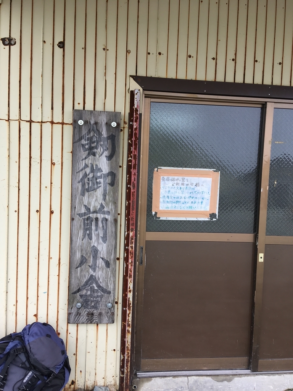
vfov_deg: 61.7
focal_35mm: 29
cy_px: 196
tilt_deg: -4.0
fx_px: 327
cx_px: 146
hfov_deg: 48.2
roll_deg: -3.1
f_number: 2.2
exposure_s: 1/534
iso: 25
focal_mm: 4.15
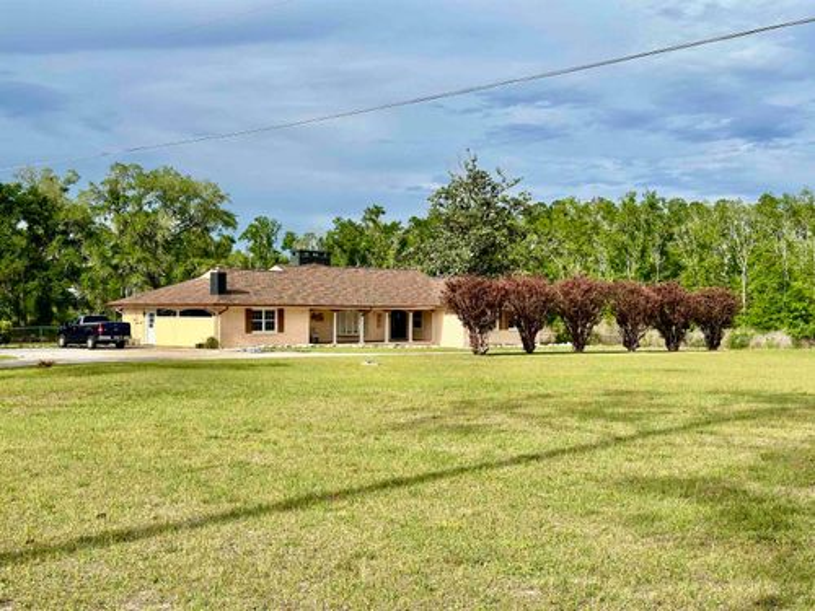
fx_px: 1130
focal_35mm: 48
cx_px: 408
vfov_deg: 30.3
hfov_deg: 39.7
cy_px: 306
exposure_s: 1/4566
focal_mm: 6.86
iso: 64
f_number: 1.78
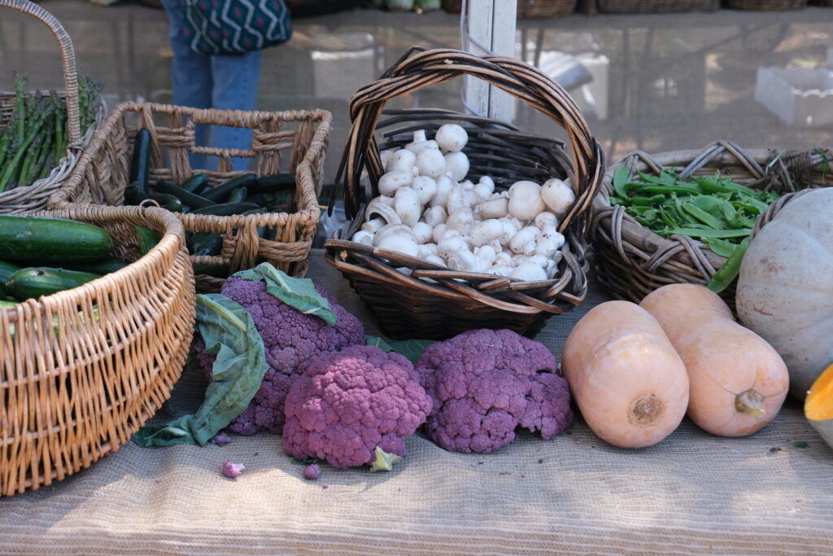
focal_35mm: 49
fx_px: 1134
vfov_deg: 27.5
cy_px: 278
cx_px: 416
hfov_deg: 40.3
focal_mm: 32.6
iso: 250
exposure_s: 1/120
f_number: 5
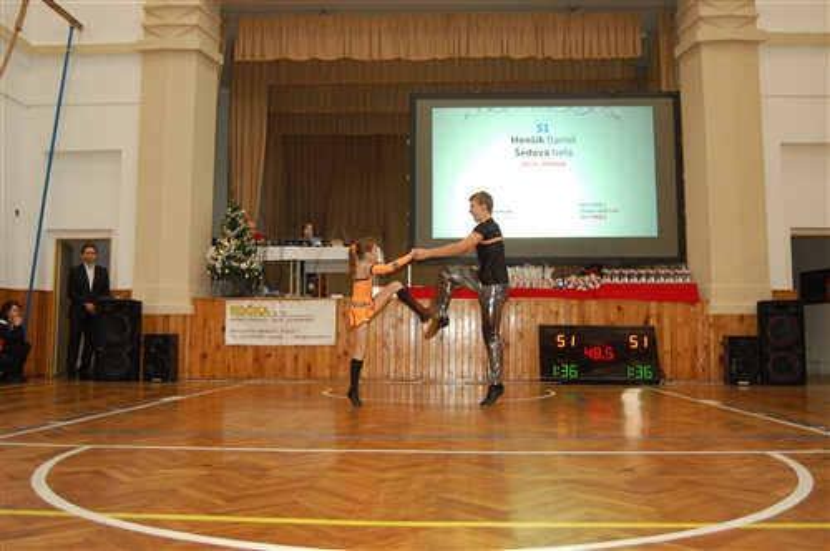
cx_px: 415
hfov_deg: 62.0
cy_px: 276
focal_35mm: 30
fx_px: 691
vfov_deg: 43.5
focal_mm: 20
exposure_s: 1/60
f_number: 3.8
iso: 400
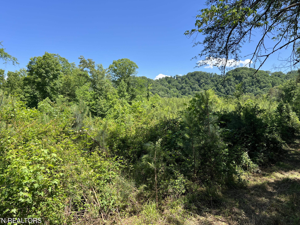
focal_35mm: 27
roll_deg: +0.2
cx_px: 148
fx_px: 234
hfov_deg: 65.3
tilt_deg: -1.5
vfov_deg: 51.4
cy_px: 114
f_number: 1.5
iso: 50
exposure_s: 1/2045
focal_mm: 5.7
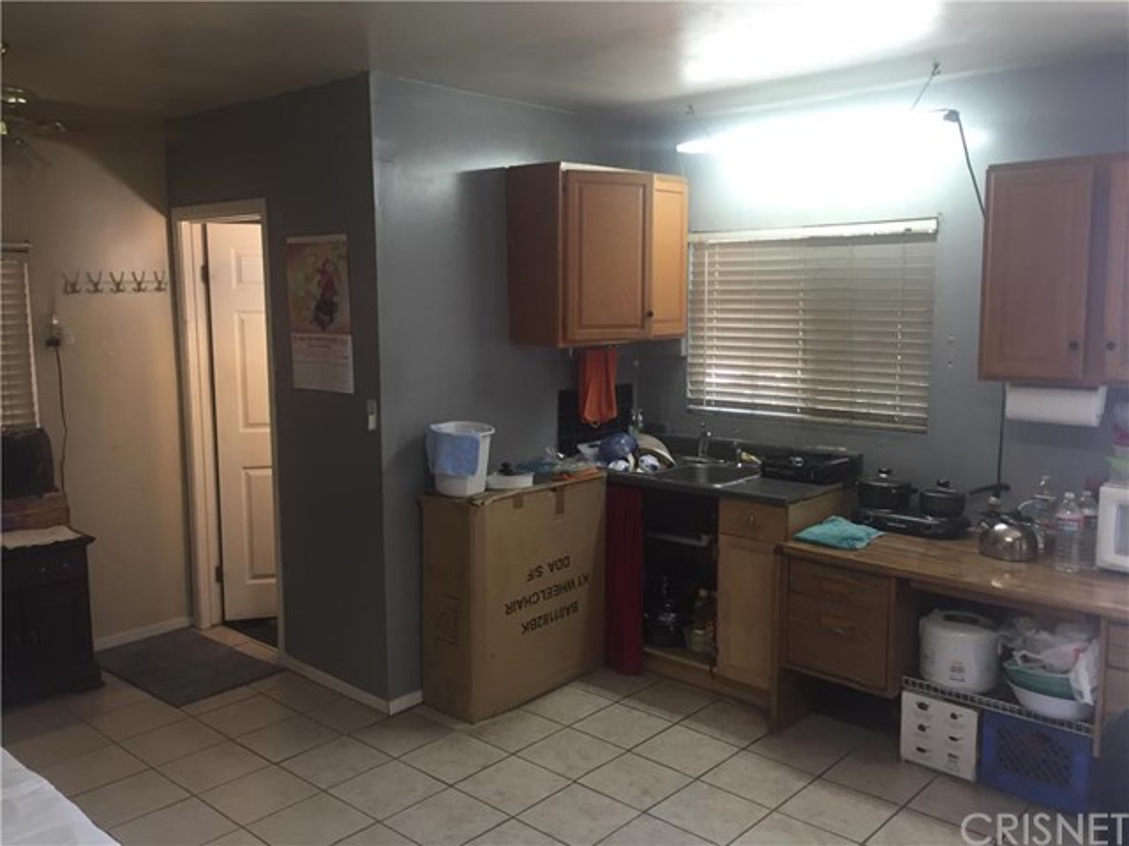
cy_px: 423
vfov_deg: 48.2
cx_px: 564
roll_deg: -0.6
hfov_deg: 61.7
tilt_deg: -8.8
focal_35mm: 29
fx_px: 946
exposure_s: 1/30
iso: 64
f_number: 2.2
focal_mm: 4.15
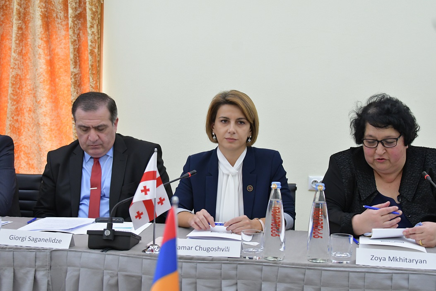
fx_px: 763
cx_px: 218
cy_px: 146
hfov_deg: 31.9
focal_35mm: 63
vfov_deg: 21.6
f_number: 4.5
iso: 2500
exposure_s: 1/100
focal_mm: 42
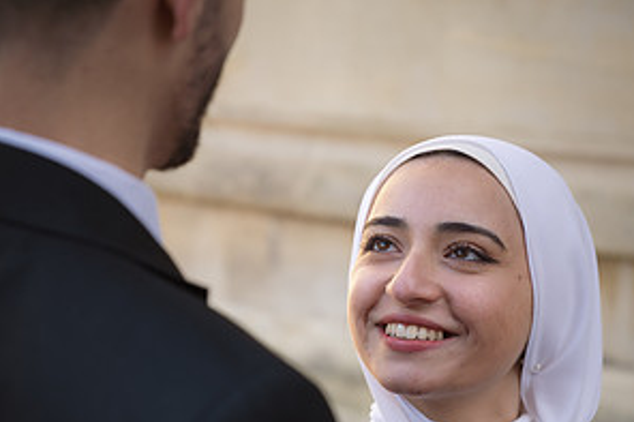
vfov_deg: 12.9
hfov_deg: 19.5
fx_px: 1848
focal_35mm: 105
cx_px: 319
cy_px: 377
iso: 100
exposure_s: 1/200
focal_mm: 69
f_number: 4
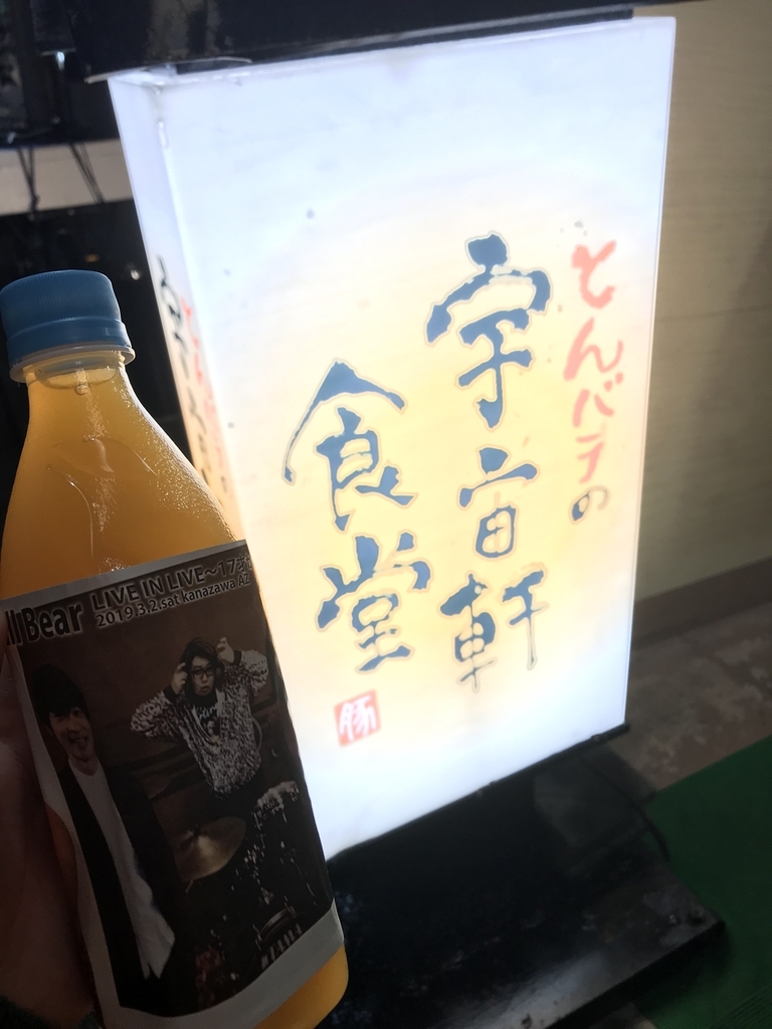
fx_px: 833
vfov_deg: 63.4
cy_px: 514
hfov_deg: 49.7
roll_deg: -0.5
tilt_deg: -27.1
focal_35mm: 28
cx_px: 386
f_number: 1.8
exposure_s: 1/30
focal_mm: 3.99
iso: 25
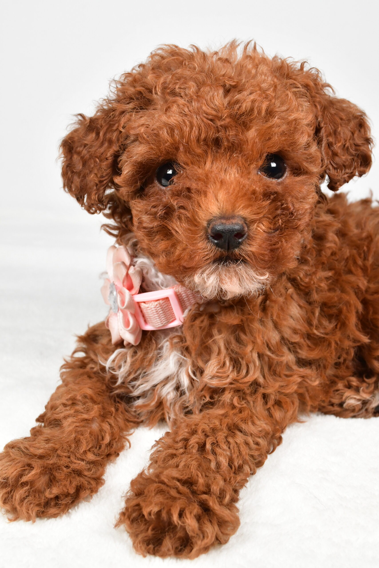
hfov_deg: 31.9
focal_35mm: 42
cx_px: 190
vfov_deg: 46.4
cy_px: 284
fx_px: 663
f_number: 11
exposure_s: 1/500
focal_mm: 28
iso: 4000
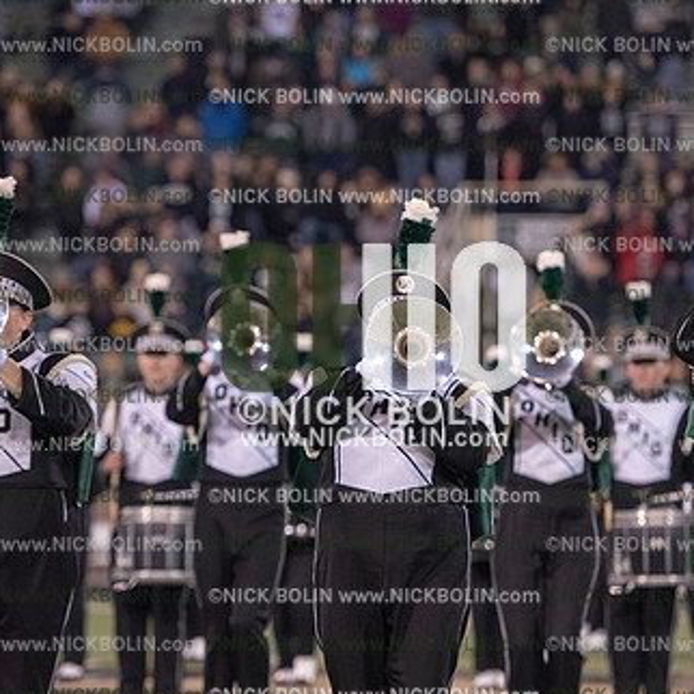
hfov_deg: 7.1
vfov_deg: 7.1
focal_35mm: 245
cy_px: 346
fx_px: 5557
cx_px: 373
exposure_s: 1/1250
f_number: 3.2
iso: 5000
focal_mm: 160
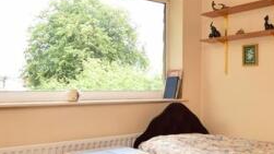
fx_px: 298
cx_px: 163
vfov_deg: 29.0
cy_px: 82
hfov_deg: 49.1
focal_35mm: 41
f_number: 5.6
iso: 250
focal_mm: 10
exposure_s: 1/125
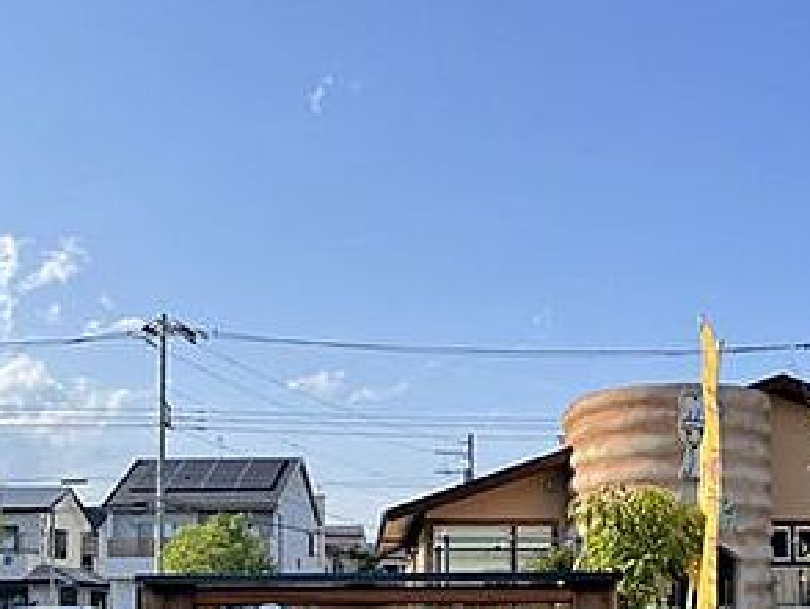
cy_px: 562
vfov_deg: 26.5
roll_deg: +1.7
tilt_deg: +4.0
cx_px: 532
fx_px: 1241
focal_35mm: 53
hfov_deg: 35.8
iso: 32
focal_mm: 4.2
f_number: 1.6
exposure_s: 1/2959
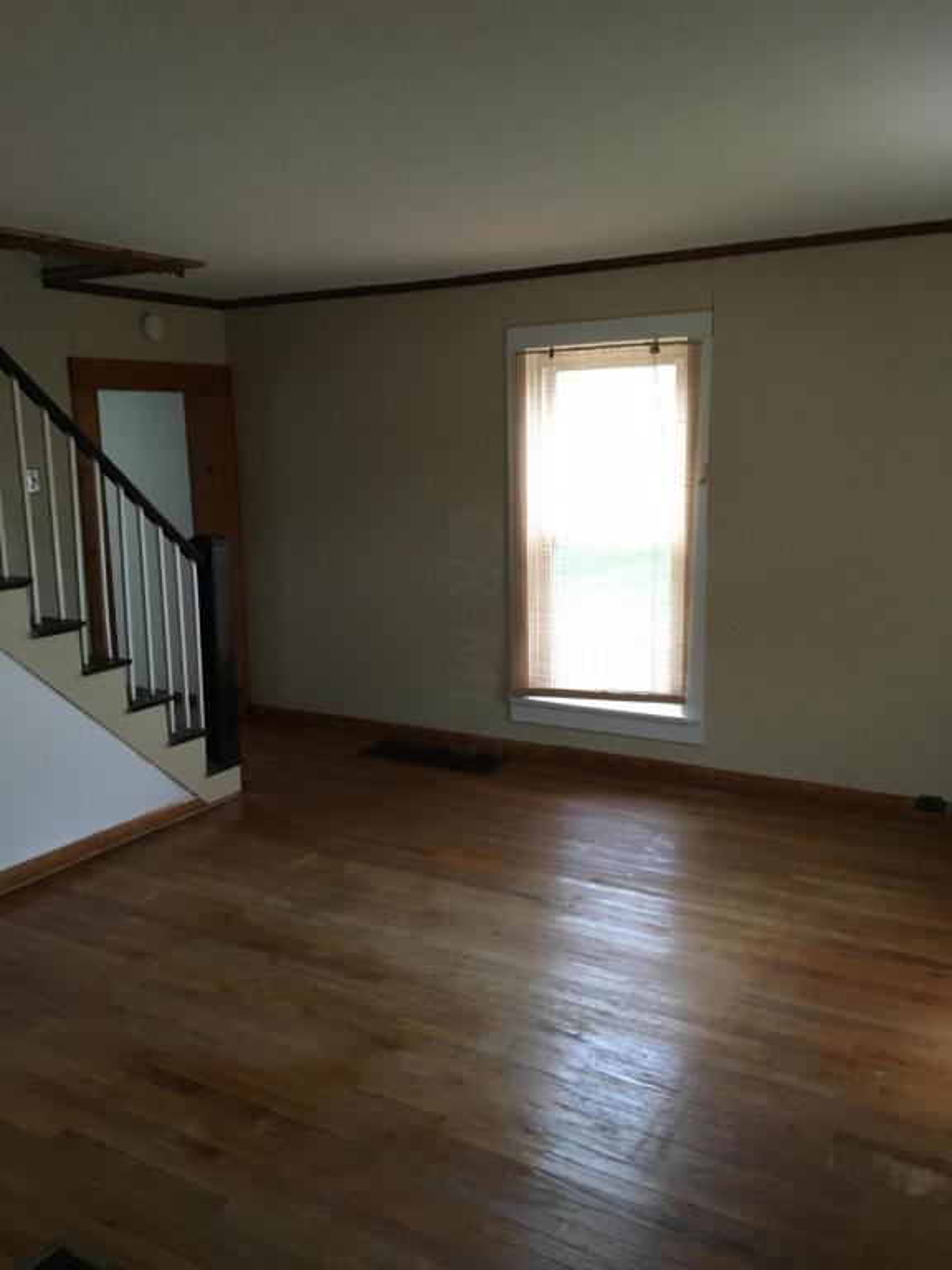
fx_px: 1063
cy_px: 635
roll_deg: +0.7
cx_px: 476
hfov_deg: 48.2
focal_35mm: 29
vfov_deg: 61.7
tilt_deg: -10.6
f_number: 2.2
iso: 200
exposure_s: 1/24
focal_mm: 4.15
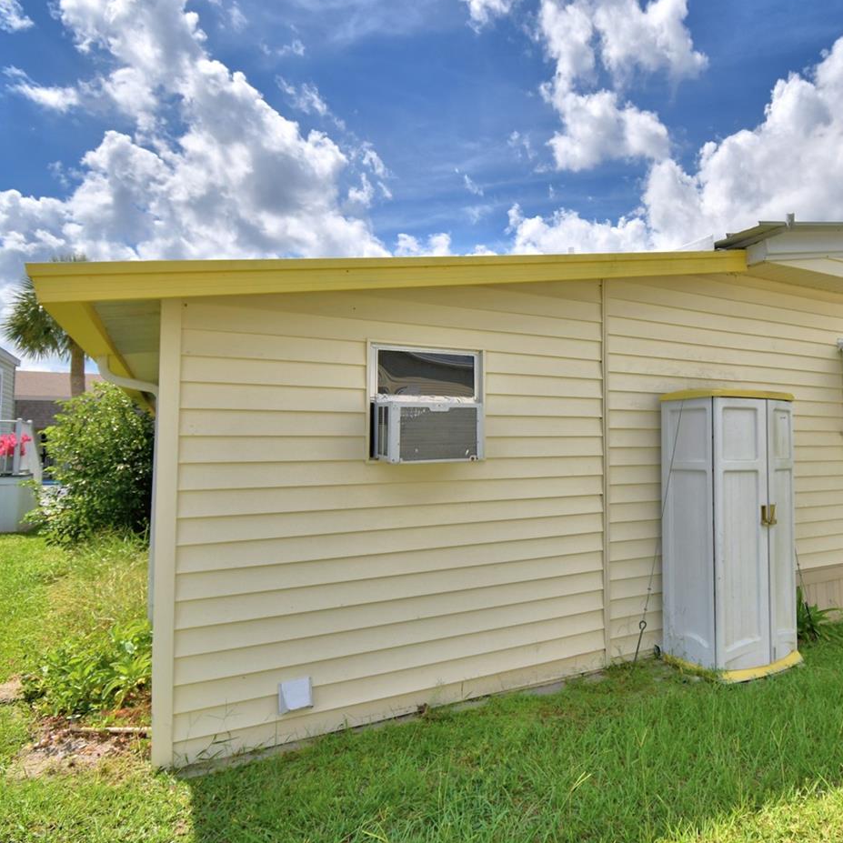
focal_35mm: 22
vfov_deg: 69.6
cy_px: 412
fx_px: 606
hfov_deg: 66.7
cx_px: 596
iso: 100
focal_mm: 10
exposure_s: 1/1600
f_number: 4.5
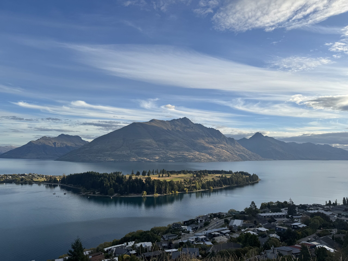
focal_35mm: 24
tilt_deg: +5.6
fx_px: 241
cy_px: 130
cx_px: 174
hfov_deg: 71.6
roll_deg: +1.2
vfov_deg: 56.8
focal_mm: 6.76
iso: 80
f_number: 1.78
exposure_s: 1/3597
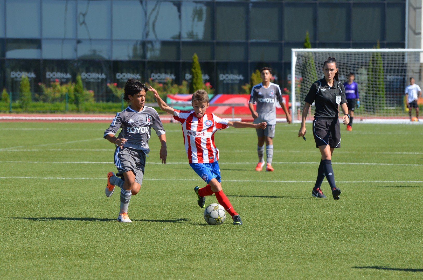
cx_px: 212
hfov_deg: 8.1
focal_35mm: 255
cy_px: 140
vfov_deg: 5.4
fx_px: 2990
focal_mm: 170
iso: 400
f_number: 7.1
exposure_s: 1/1600
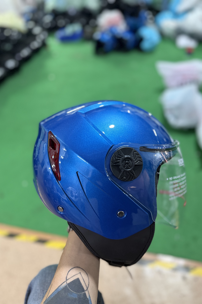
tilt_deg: -43.9
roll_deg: +8.2
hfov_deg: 51.2
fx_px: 210
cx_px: 108
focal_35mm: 25
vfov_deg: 71.5
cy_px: 152
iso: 500
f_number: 1.78
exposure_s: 1/50
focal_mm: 6.76
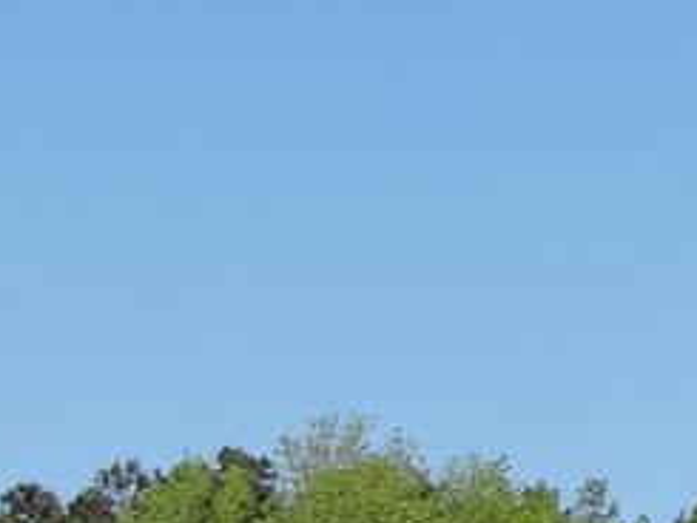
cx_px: 2023
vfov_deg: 7.7
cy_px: 253
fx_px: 3908
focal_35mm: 194
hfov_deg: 8.6
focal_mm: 5.9
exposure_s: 1/1000
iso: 100
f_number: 3.6
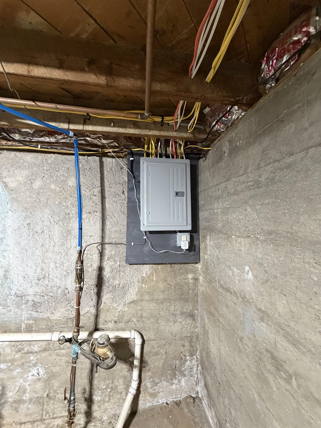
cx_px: 160
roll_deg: +0.3
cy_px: 214
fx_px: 173
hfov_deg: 85.7
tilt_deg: +3.0
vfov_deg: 102.1
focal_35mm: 14
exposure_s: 1/60
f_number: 2.2
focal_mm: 2.22
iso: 500
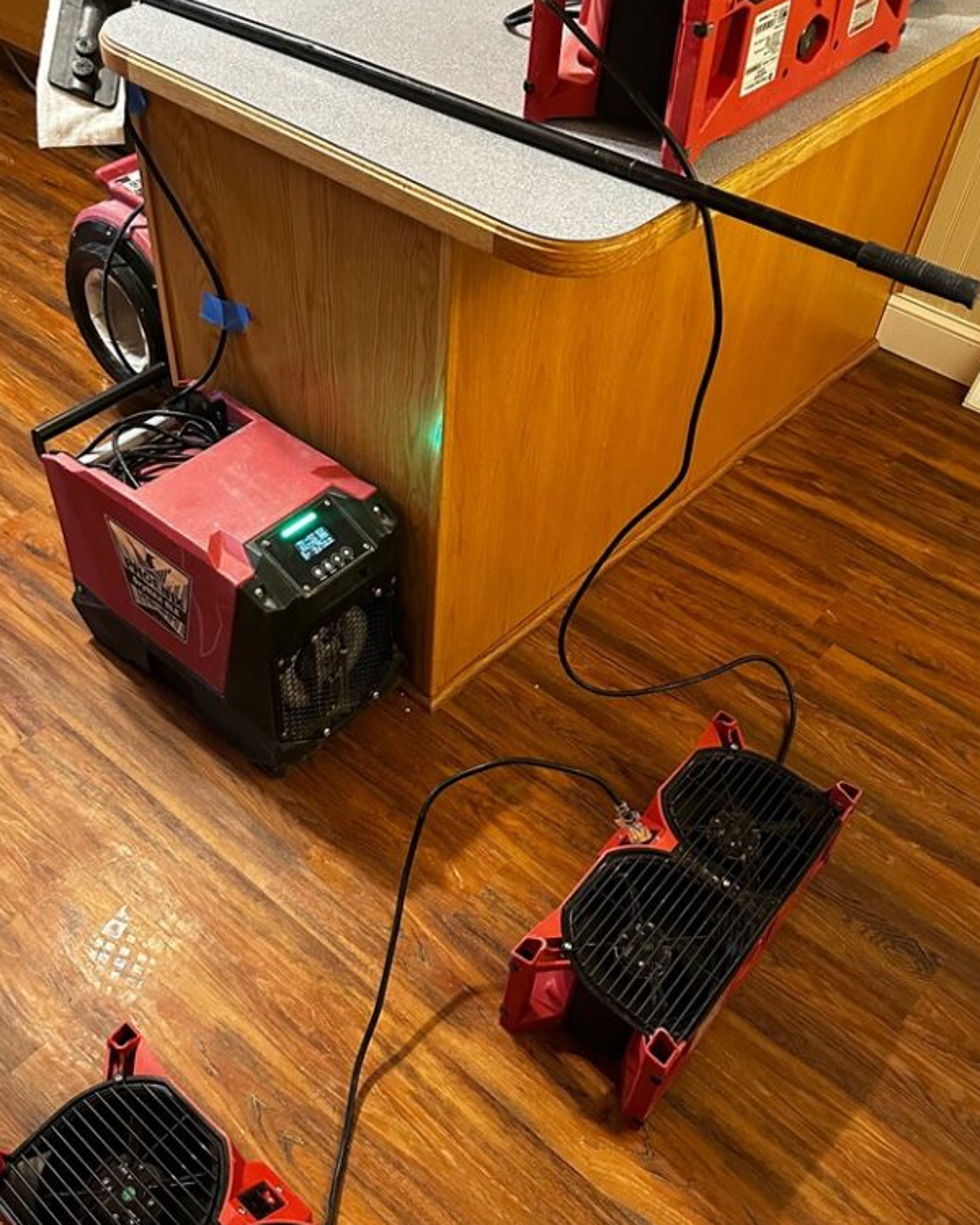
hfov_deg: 45.6
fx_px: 1160
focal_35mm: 32
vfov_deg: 55.6
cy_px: 658
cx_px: 410
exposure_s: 1/60
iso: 800
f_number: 1.78
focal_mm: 6.86
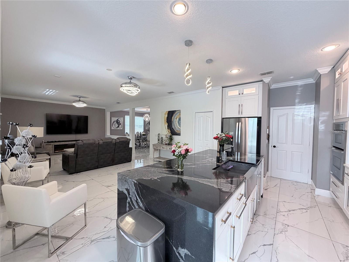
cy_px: 131
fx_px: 141
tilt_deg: -1.9
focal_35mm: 14
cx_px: 174
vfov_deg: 85.7
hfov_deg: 102.1
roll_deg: -0.2
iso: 250
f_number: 2.2
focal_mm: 2.22
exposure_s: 1/120
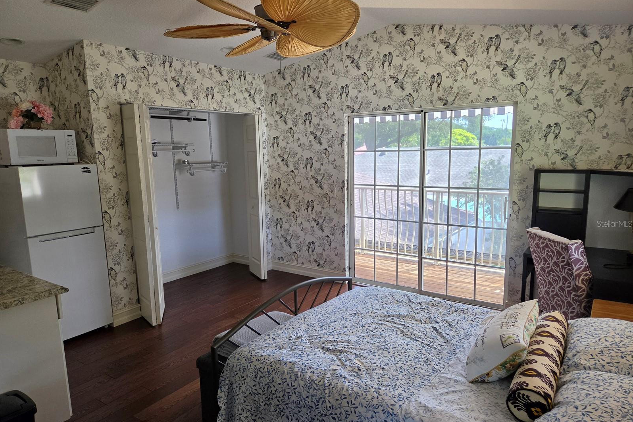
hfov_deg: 73.7
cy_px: 224
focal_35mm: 24
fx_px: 422
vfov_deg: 53.1
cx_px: 317
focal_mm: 5.4
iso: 160
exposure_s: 1/120
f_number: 1.8
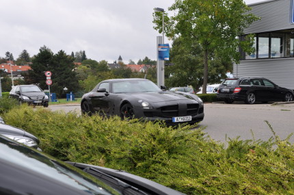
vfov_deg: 23.7
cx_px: 147
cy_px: 98
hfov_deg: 35.1
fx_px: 465
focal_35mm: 57
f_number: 10
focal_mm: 38
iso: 200
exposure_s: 1/100
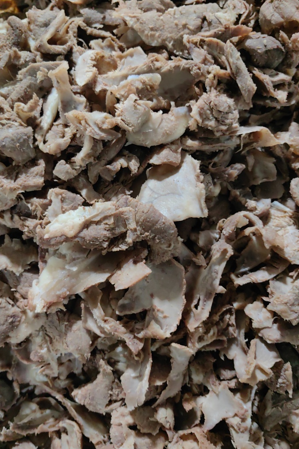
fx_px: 361
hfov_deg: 44.8
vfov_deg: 63.6
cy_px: 222
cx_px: 127
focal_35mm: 29
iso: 250
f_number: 2
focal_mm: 5.75
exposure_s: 1/31.9
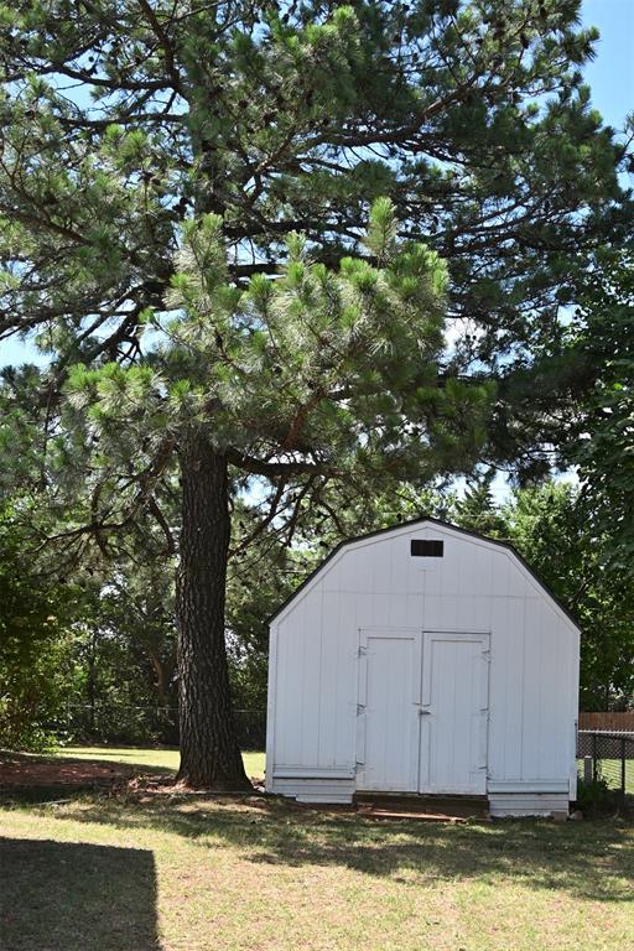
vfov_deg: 53.1
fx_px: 951
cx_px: 317
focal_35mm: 36
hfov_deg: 36.9
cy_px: 476
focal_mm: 24
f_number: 4.5
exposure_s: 1/800
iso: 200
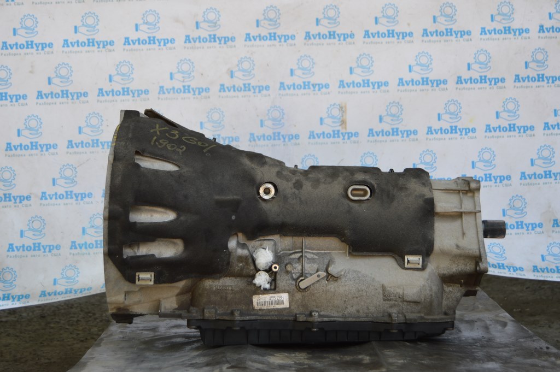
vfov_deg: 22.6
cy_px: 186
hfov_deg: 33.4
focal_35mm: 60
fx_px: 933
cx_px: 280
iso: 180
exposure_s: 1/125
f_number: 5.6
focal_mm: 40
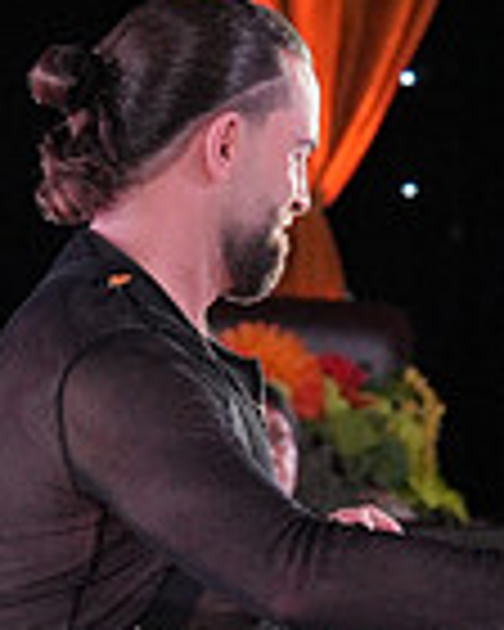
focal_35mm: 503
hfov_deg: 3.1
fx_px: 9379
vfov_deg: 3.8
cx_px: 538
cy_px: 814
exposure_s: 1/400
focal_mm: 86
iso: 1600
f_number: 4
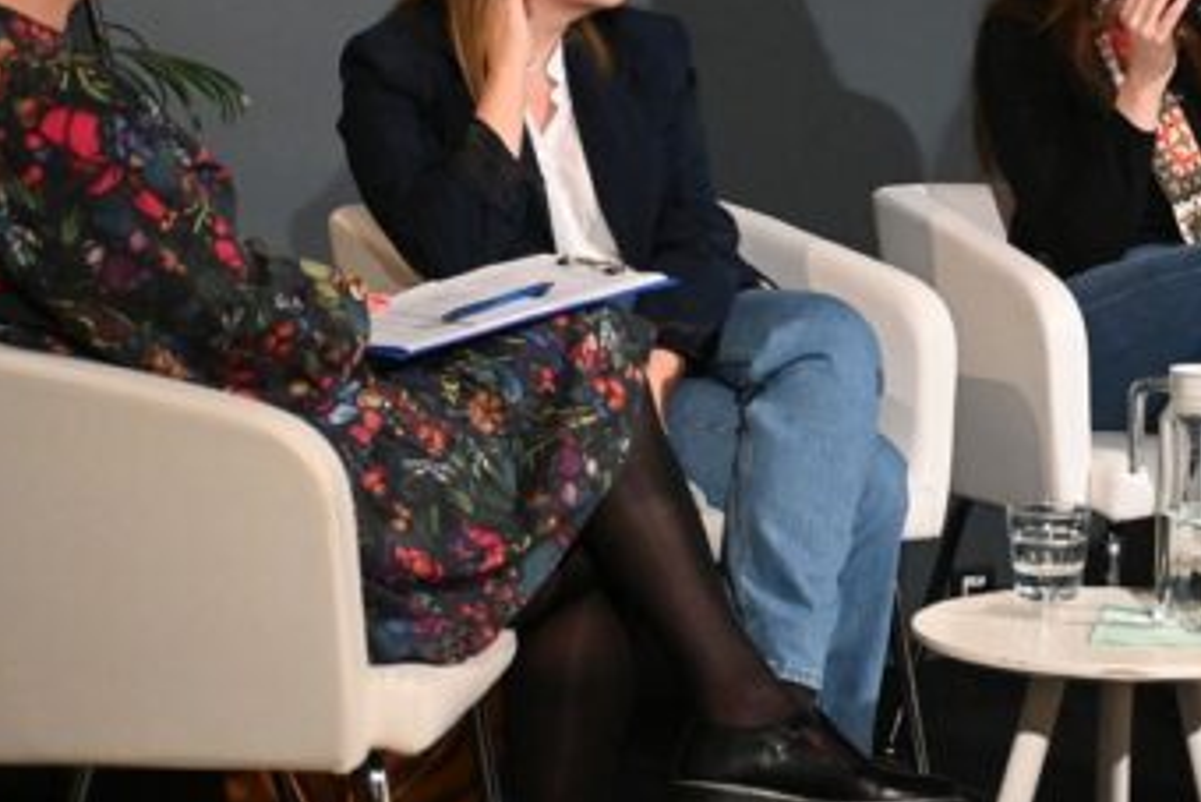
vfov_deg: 13.9
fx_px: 3275
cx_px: 978
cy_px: 265
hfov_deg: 20.5
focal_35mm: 98
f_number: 4.8
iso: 3200
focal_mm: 29
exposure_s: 1/100
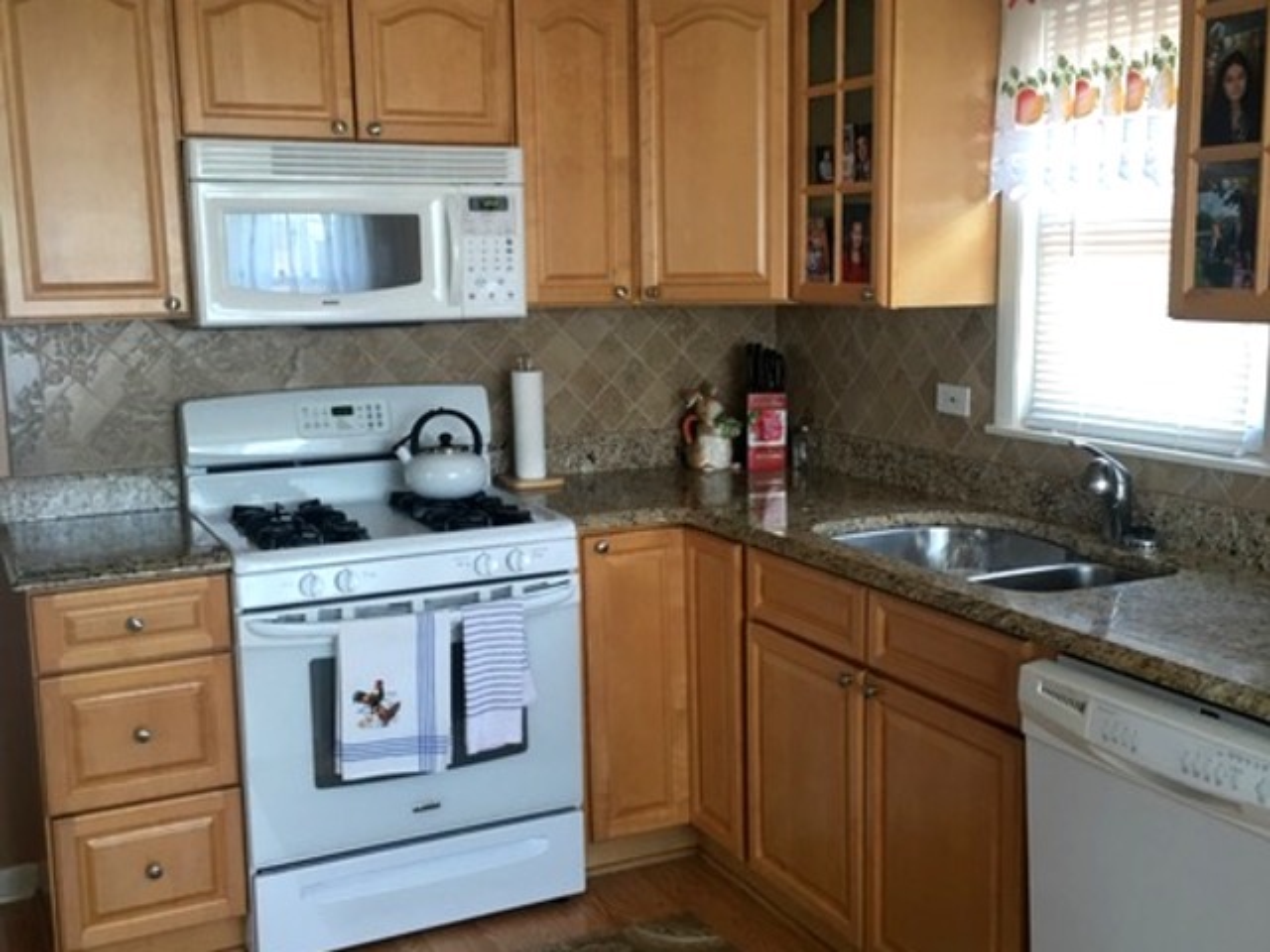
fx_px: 1064
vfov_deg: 48.2
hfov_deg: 61.7
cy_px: 476
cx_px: 635
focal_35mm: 29
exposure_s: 1/15
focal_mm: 4.15
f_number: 2.2
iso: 32
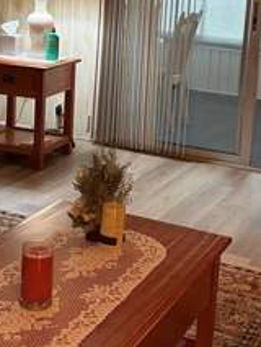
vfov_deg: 24.6
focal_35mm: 78
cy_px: 64
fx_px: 783
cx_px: 95
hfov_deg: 18.9
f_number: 1.6
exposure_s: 1/60
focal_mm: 5.96
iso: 320
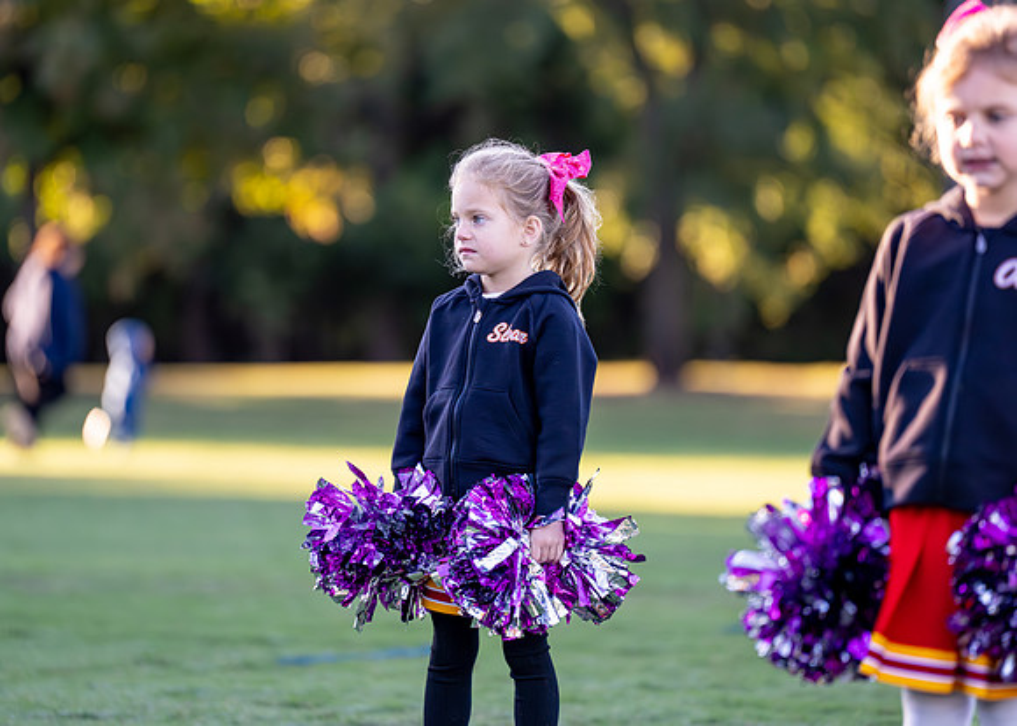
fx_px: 6949
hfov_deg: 8.4
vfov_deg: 6.0
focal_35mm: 241
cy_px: 322
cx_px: 488
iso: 1600
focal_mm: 200
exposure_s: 1/2500
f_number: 2.8
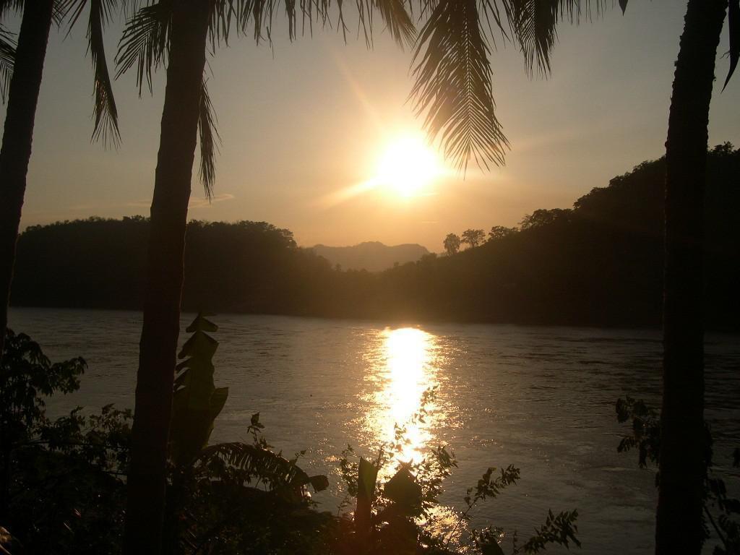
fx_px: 812
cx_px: 370
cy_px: 278
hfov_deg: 49.0
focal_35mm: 38
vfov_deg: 37.7
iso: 100
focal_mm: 8
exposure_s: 1/1000
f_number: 7.6
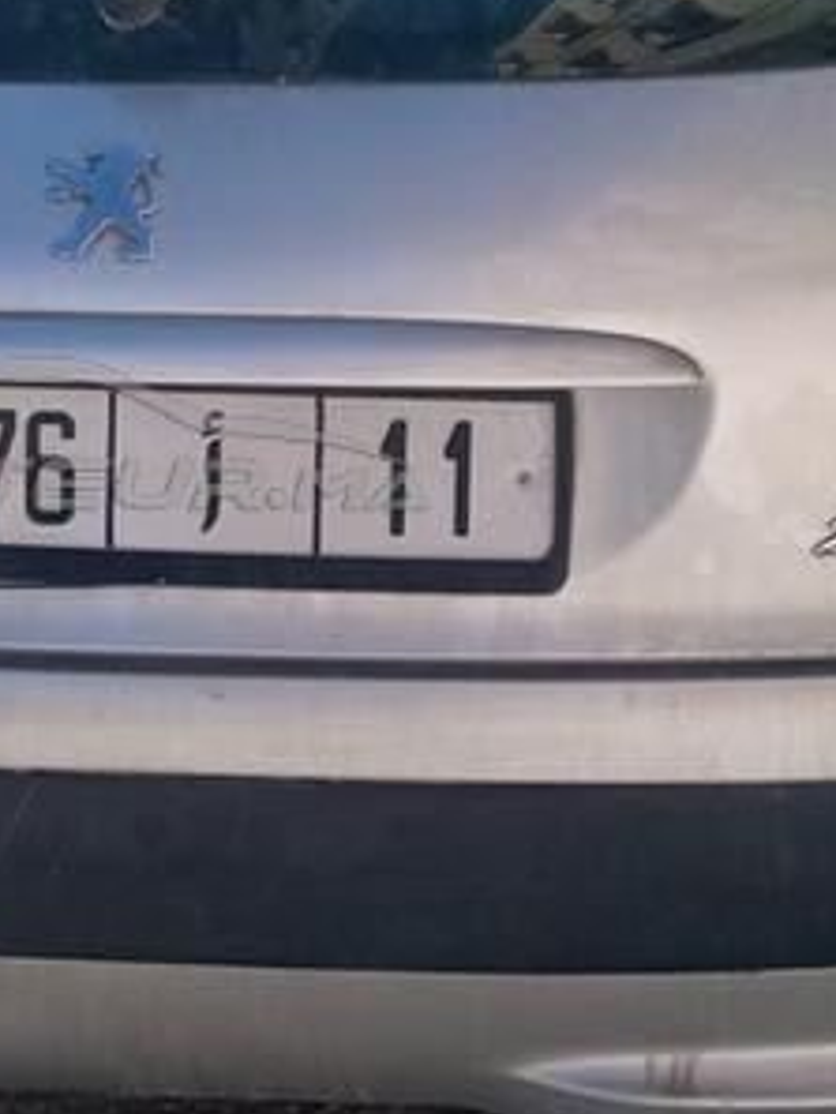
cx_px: 97
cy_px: 433
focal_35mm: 79
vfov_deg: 24.7
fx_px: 2542
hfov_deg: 18.4
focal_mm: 3.79
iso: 118
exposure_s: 1/899
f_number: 2.2
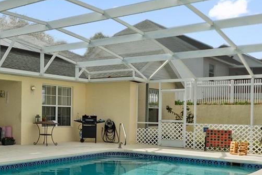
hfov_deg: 38.5
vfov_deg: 28.0
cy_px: 110
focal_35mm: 48
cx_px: 29
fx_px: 349
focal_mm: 10
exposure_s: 1/400
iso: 100
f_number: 4.5
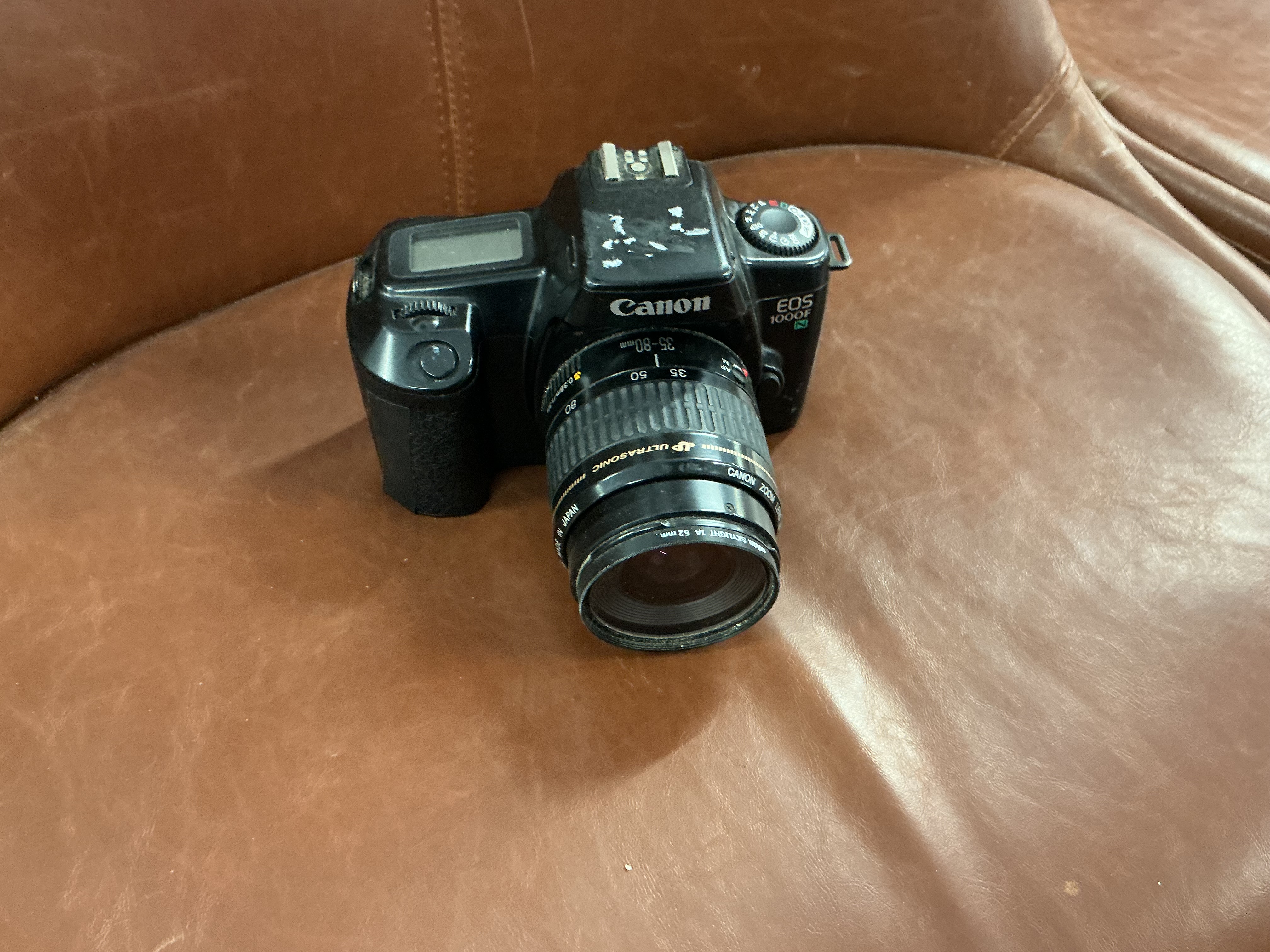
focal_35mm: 29
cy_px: 476
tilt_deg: -51.1
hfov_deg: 61.7
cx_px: 635
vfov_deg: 48.2
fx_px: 1064
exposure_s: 1/33
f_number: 1.8
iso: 200
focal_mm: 3
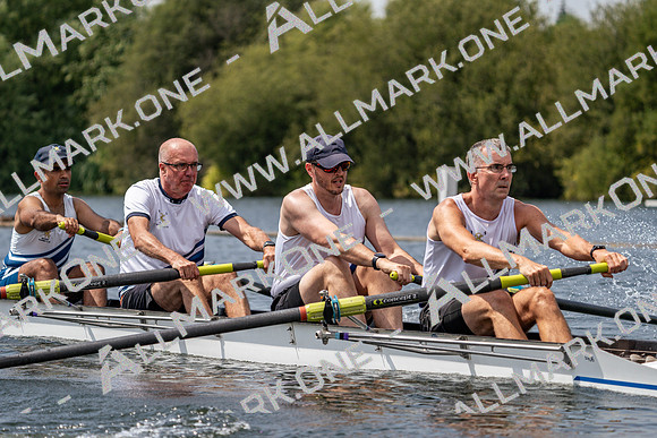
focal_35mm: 200
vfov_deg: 6.9
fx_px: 3651
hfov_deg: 10.3
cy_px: 219
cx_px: 328
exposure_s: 1/1600
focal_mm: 200
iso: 200
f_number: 5.6
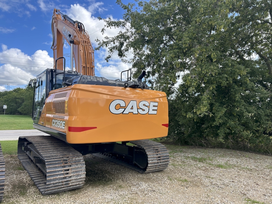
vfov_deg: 53.1
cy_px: 102
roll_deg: -0.4
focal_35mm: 26
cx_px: 136
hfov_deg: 67.3
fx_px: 204
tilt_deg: +4.9
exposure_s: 1/1597
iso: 50
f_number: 1.5
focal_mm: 5.7
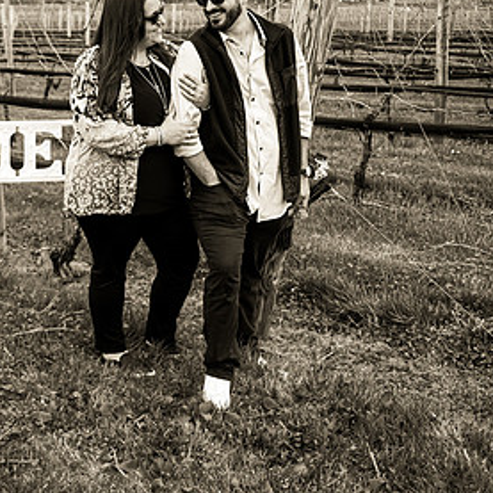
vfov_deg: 29.4
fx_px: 935
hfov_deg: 28.4
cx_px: 45
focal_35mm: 58
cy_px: 181
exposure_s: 1/200
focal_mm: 32
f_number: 4
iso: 64
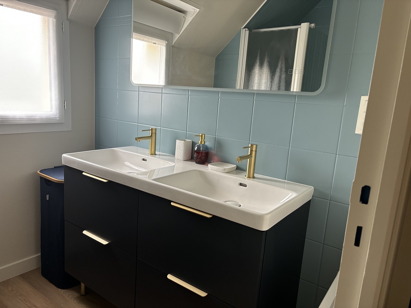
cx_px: 206
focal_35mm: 26
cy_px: 154
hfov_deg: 67.3
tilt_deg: -10.4
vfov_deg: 53.1
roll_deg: -4.4
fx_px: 309
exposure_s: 1/85
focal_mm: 5.96
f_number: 1.6
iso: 125
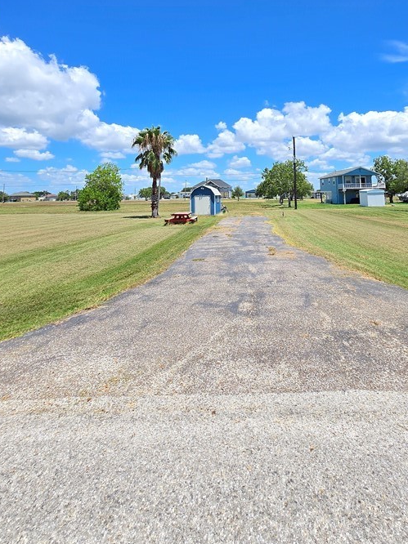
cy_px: 149
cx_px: 251
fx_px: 315
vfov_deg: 76.8
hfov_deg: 65.1
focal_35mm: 20
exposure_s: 1/1047
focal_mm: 1.7
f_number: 2.2
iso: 25
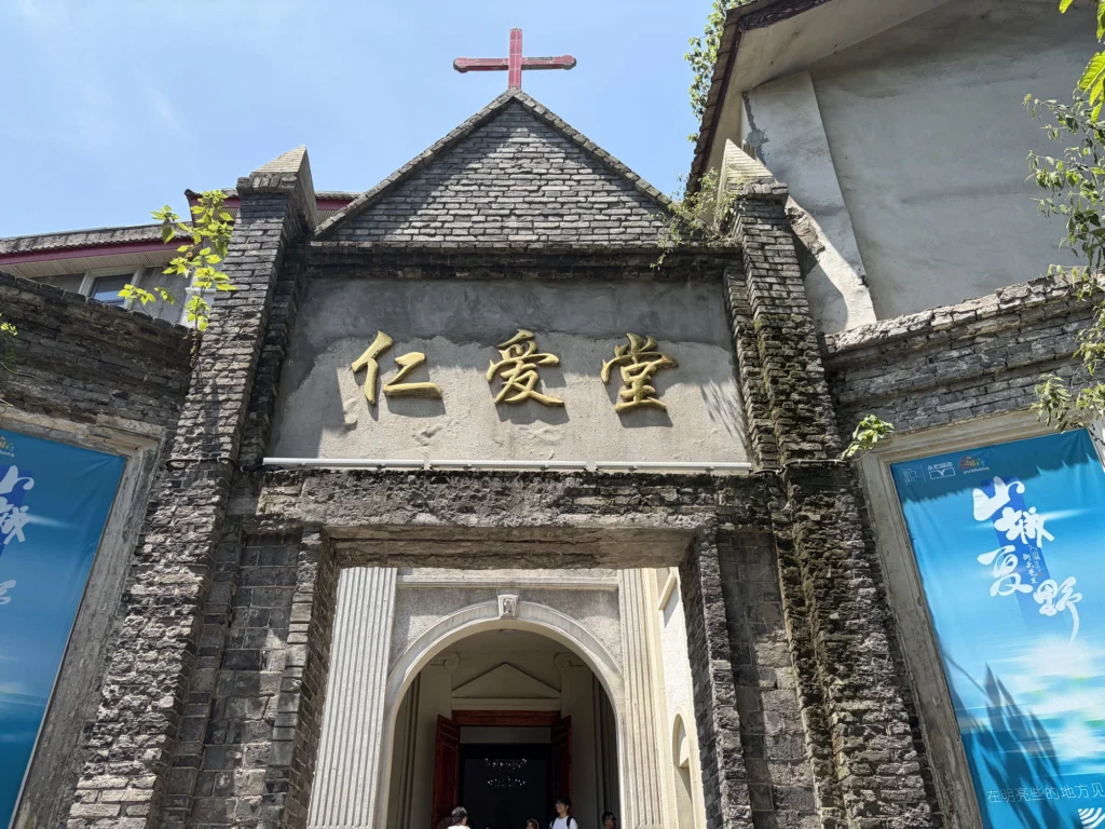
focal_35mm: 26
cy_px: 414
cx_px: 552
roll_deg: -0.2
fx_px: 830
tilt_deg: +33.2
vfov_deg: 53.1
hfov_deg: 67.3
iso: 50
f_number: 1.6
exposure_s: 1/1550
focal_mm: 5.96
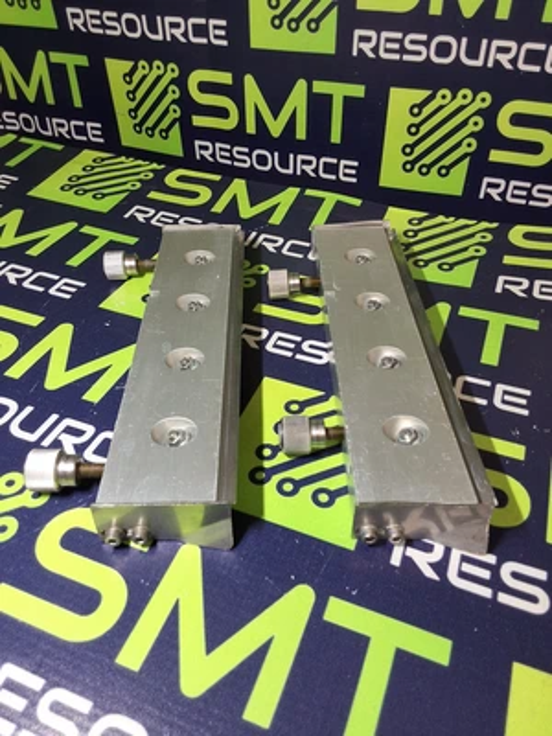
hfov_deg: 49.7
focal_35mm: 28
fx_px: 595
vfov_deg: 63.4
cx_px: 276
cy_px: 368
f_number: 1.9
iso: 64
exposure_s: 1/40
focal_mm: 2.91
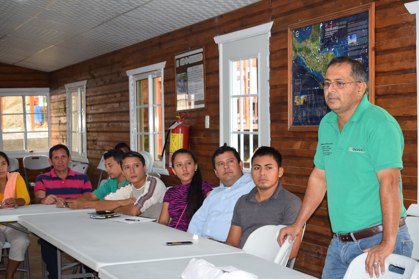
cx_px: 210
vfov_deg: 18.9
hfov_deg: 28.1
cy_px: 140
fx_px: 838
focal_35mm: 72
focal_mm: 48
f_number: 5.3
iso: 800
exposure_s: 1/80
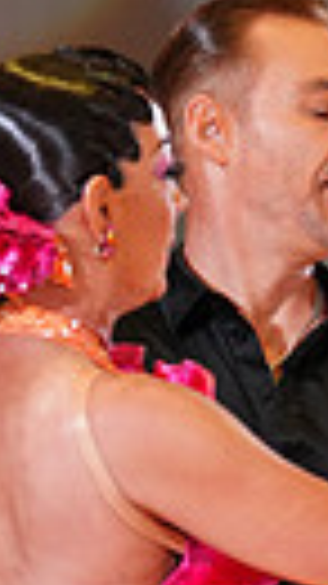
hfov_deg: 2.4
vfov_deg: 4.3
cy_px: 760
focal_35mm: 506
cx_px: 115
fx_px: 7834
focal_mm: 108
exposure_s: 1/320
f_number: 2.8
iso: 1600
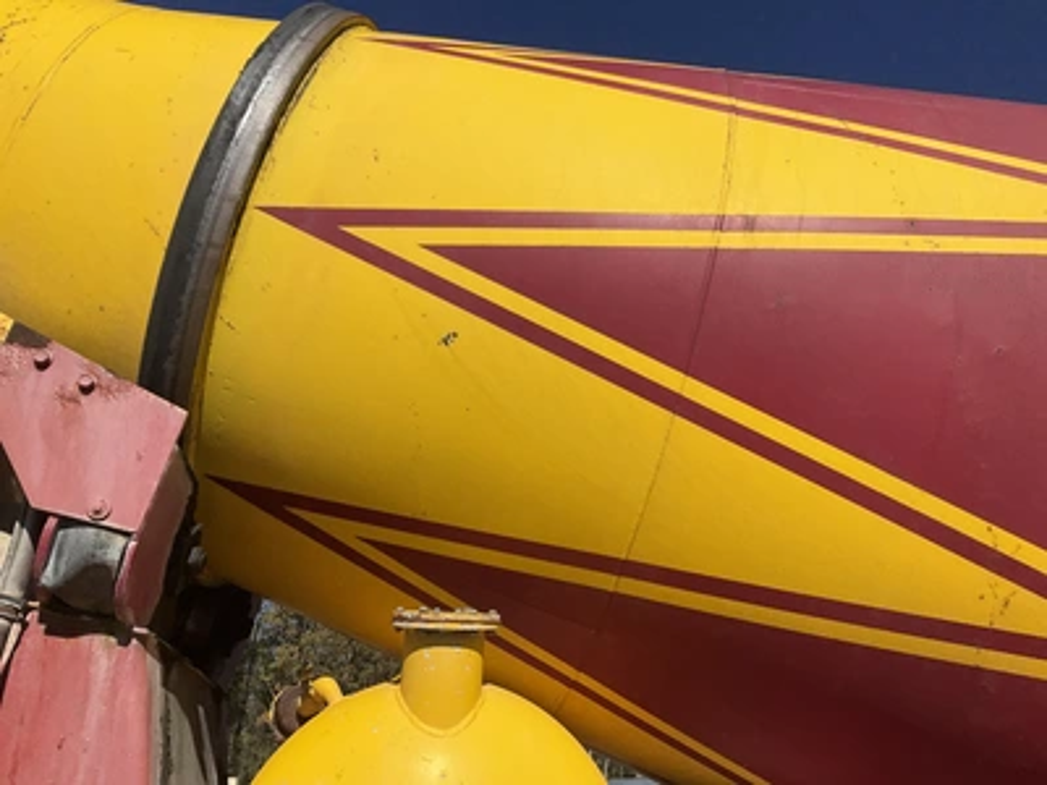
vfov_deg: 48.2
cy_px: 392
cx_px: 524
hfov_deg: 61.7
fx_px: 877
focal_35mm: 29
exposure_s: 1/3534
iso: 25
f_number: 1.8
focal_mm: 3
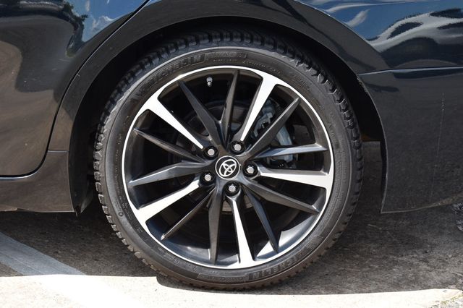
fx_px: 1060
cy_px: 154
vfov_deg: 16.5
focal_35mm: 82
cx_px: 232
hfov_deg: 24.6
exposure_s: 1/160
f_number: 10
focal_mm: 55
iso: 400
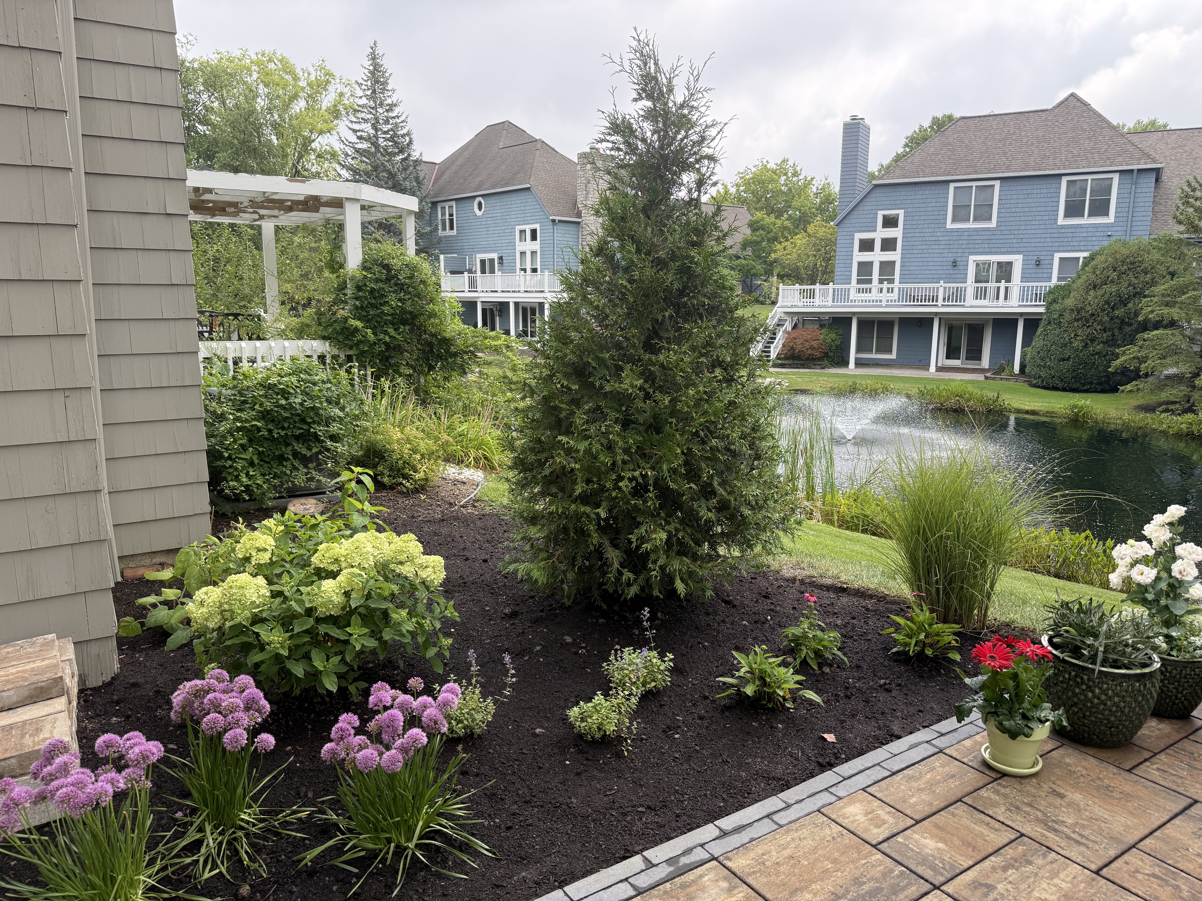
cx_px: 601
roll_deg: -0.2
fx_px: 833
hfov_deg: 71.6
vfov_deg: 56.8
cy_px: 450
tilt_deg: -9.1
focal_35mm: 24
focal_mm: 6.76
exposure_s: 1/1046
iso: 100
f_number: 1.78
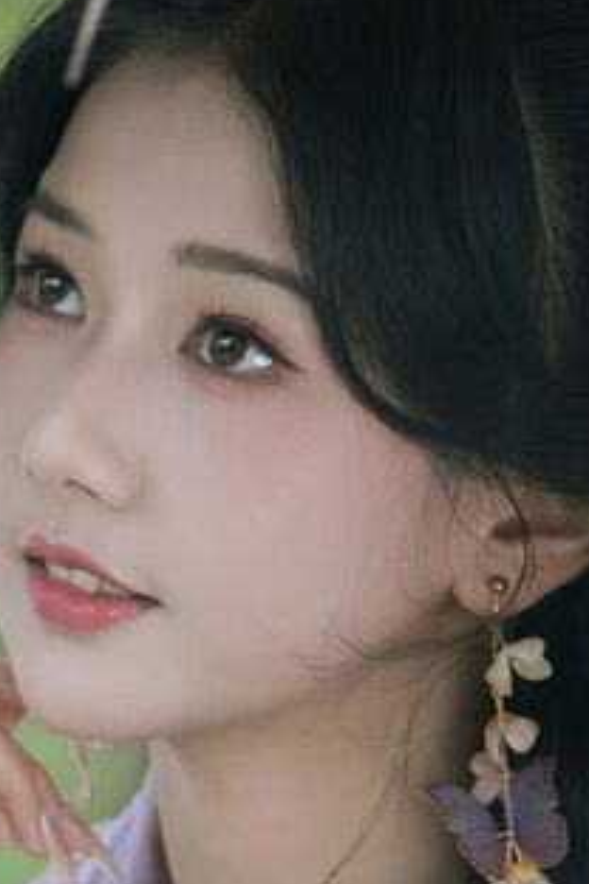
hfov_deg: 1.7
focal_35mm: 832
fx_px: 20417
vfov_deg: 2.5
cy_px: 1234
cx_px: -54
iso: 100
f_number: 2.8
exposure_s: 1/500
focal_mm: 165
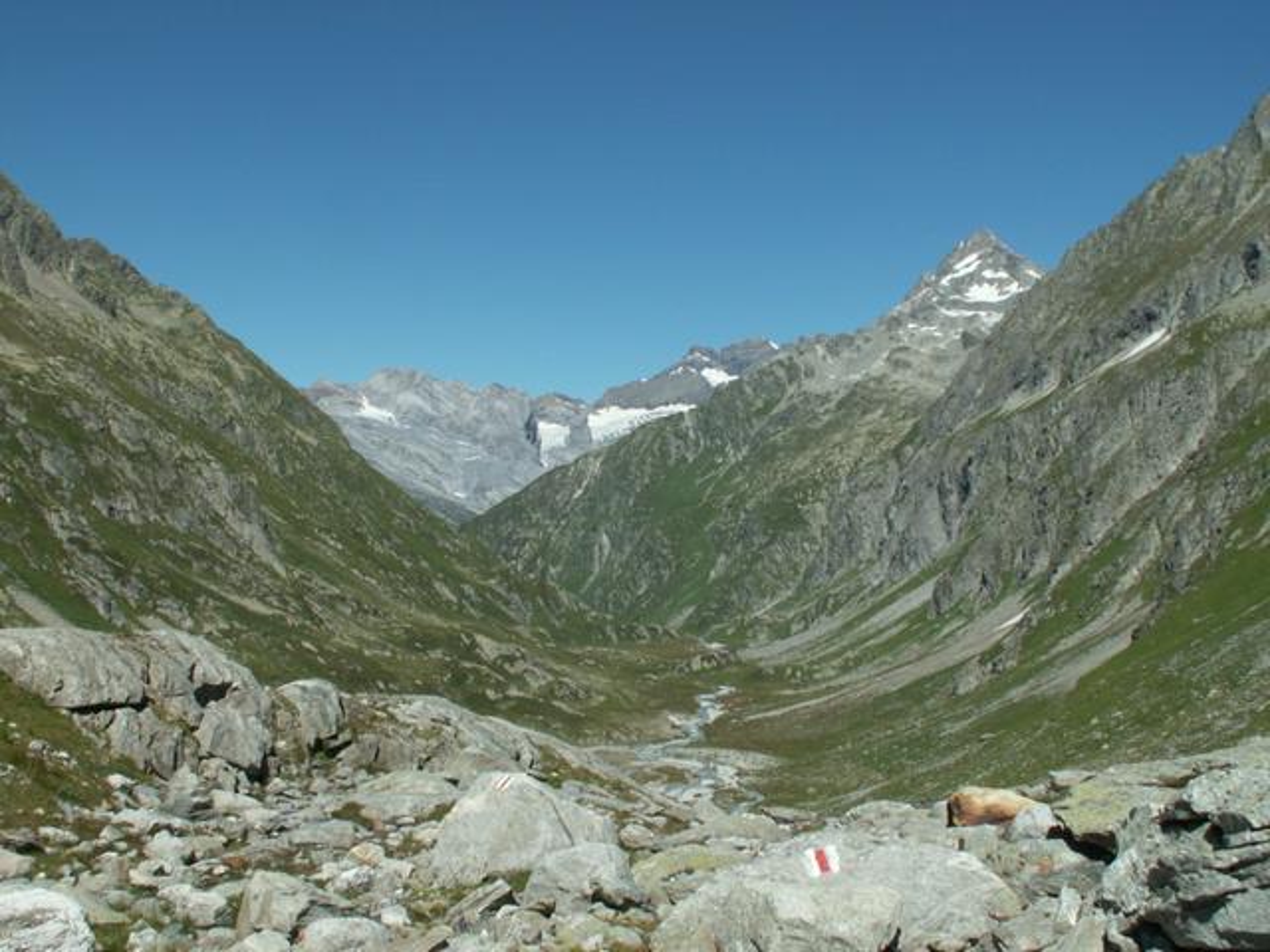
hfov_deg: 52.6
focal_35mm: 35
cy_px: 476
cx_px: 635
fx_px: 1284
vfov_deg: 40.7
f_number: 7.1
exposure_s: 1/250
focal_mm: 5.86
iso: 50
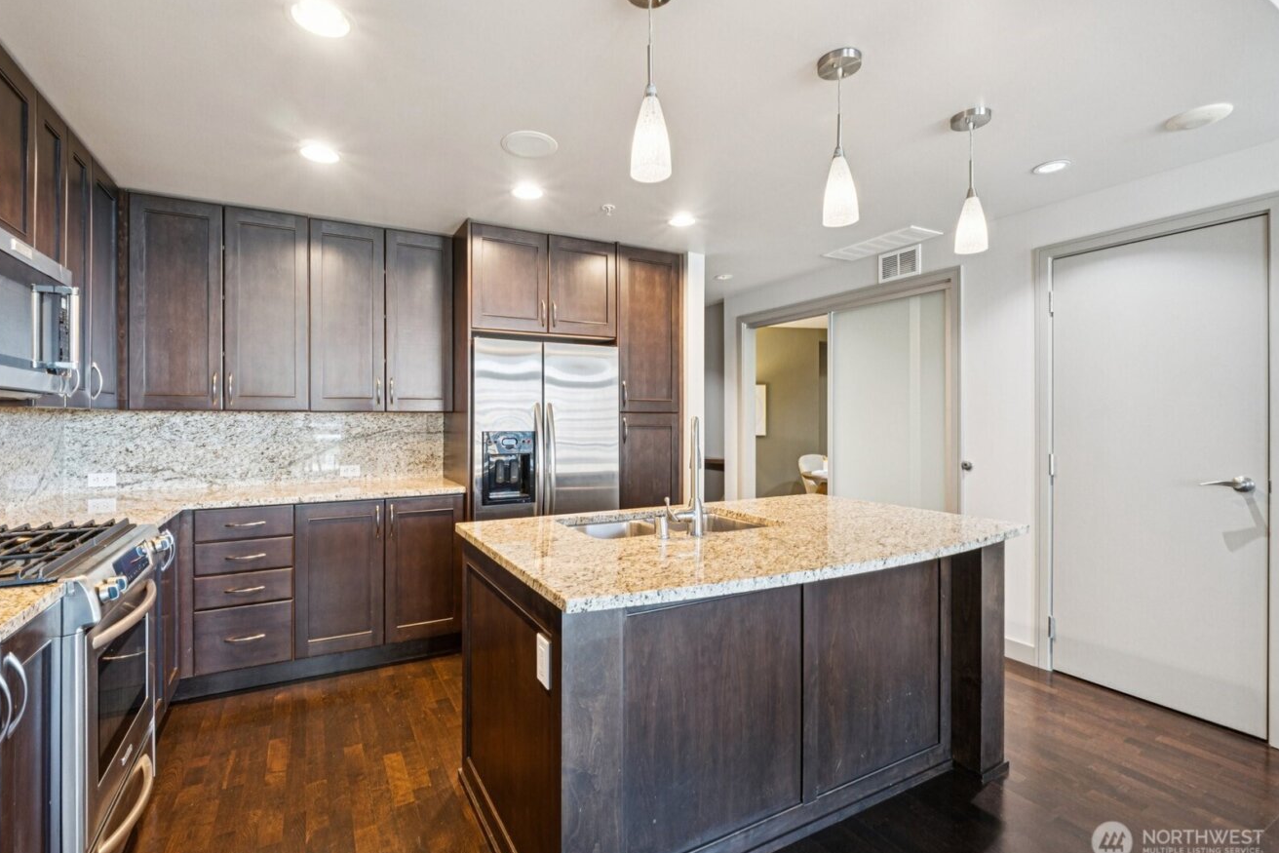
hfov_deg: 96.6
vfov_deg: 73.8
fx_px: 568
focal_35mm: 16
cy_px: 418
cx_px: 605
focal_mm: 10
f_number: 9
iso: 200
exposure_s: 1/1.25
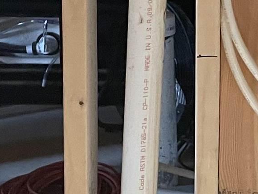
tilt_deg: -9.0
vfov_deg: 10.5
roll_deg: -2.7
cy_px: 13
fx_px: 1043
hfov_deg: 13.3
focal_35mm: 140
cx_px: 388
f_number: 1.6
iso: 400
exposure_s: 1/60
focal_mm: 4.2
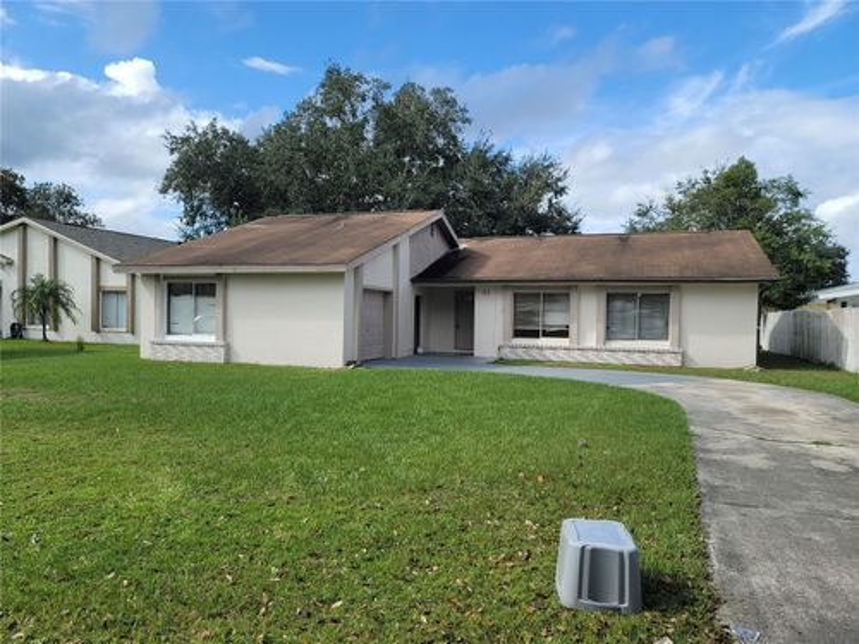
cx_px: 430
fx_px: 620
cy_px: 322
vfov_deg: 54.9
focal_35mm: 25
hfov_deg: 69.4
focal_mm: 7
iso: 20
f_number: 1.8
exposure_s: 1/620
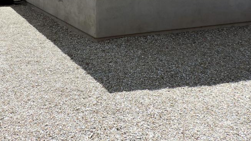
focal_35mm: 41
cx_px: 98
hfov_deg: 49.1
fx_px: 273
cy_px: 1
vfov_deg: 27.4
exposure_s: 1/800
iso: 80
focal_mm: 4.3
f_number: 3
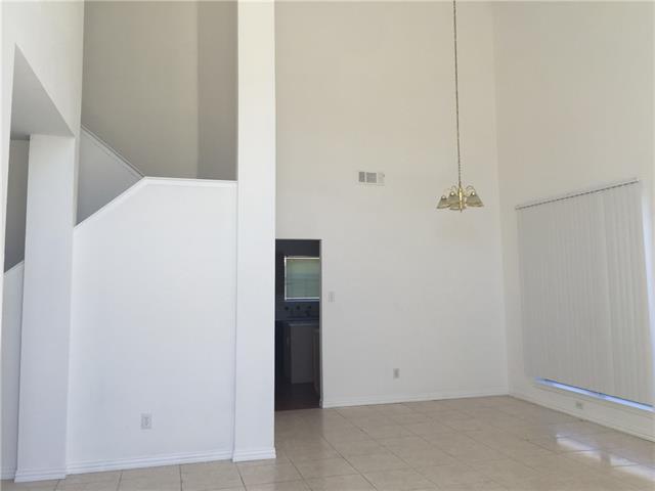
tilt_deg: +5.8
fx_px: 549
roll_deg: +0.6
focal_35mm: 29
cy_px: 246
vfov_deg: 48.2
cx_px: 328
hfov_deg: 61.7
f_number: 2.2
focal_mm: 4.15
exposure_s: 1/206
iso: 32
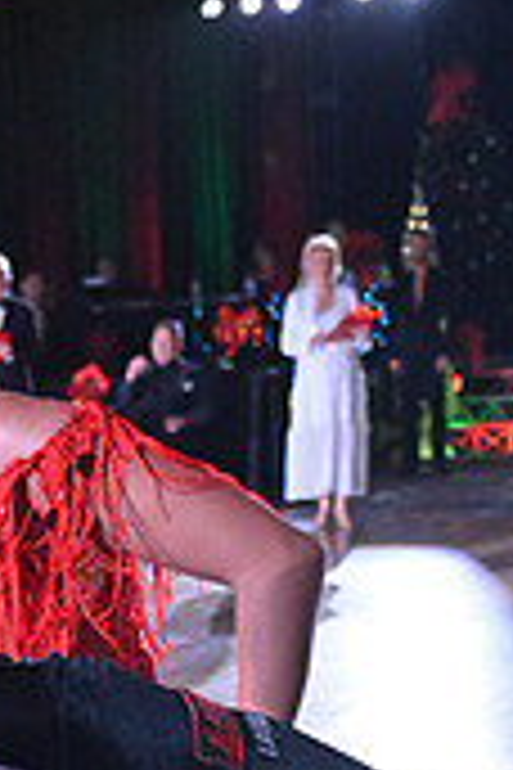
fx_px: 2543
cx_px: -124
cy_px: 1067
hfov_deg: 11.3
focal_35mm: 119
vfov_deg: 16.1
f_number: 5
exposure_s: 1/400
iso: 5000
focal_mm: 35
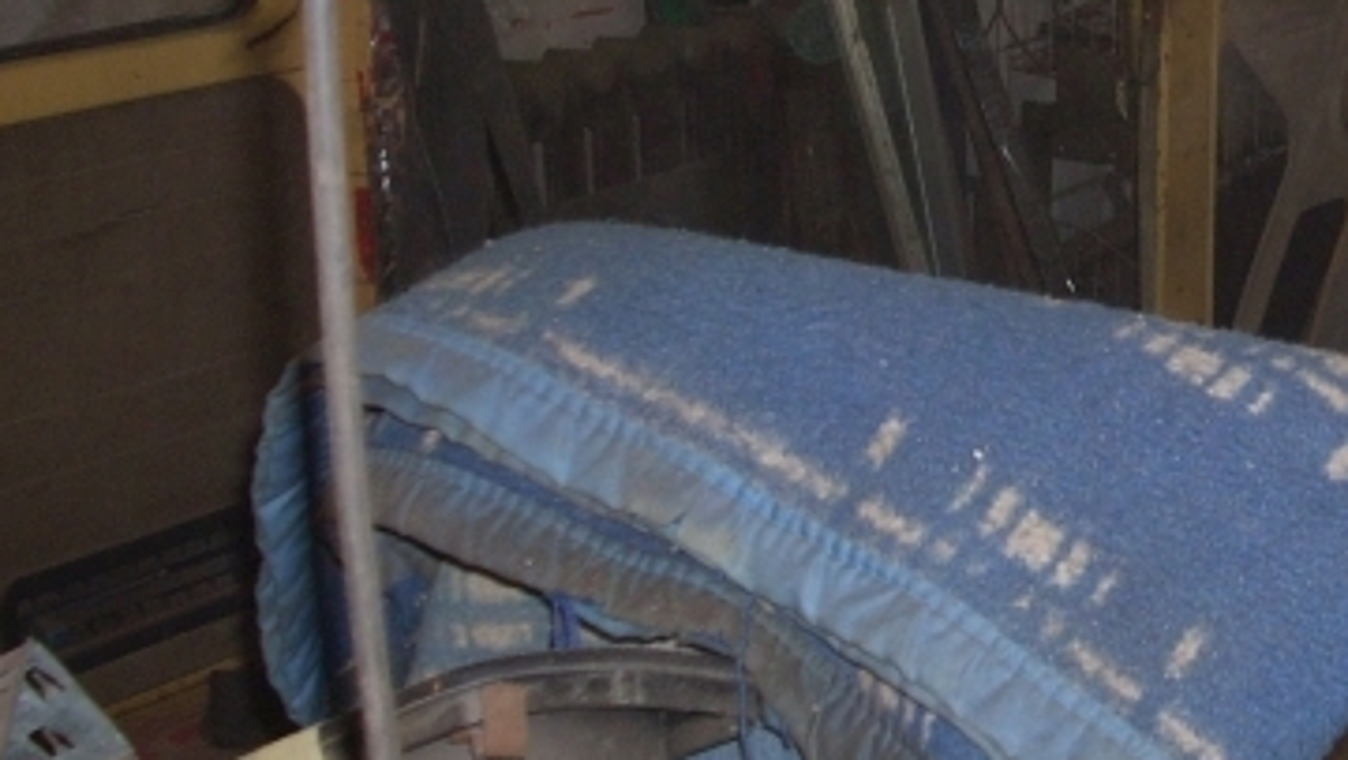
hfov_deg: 24.3
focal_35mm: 84
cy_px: 144
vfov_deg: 14.3
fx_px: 3004
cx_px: 1288
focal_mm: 6.2
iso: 100
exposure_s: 1/60
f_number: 2.8
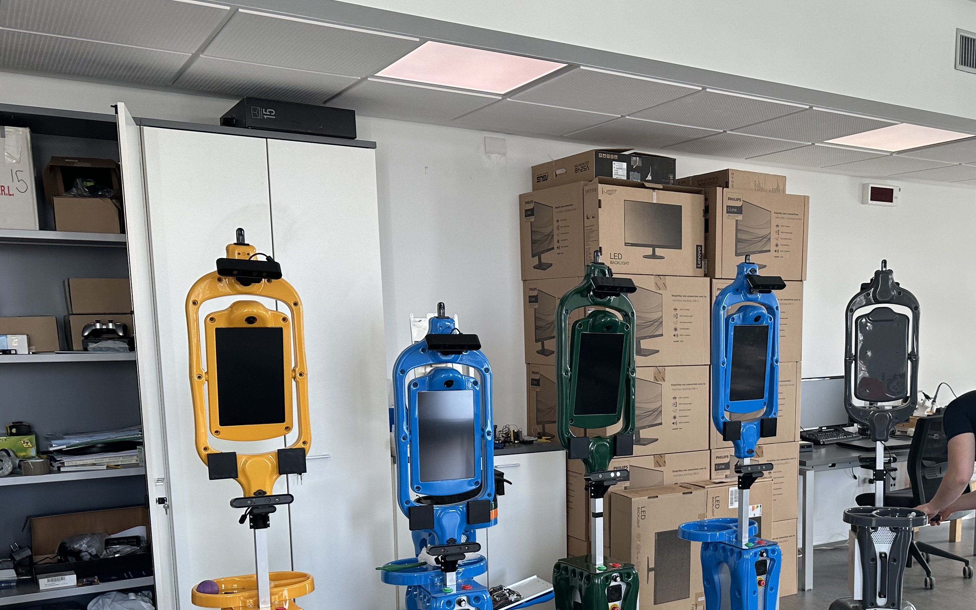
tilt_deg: -8.2
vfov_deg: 34.4
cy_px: 472
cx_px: 657
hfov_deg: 52.9
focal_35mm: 36
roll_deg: -0.4
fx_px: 958
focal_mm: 6.86
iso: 100
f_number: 1.78
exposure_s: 1/121
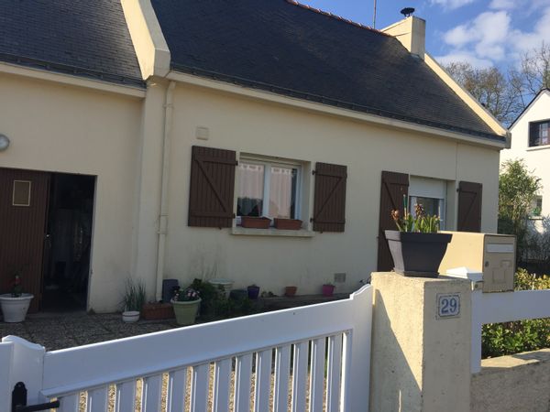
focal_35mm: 29
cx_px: 275
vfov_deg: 48.2
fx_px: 461
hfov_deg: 61.7
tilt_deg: -0.6
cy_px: 206
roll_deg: -2.1
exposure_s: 1/1721
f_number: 2.2
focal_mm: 4.15
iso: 32
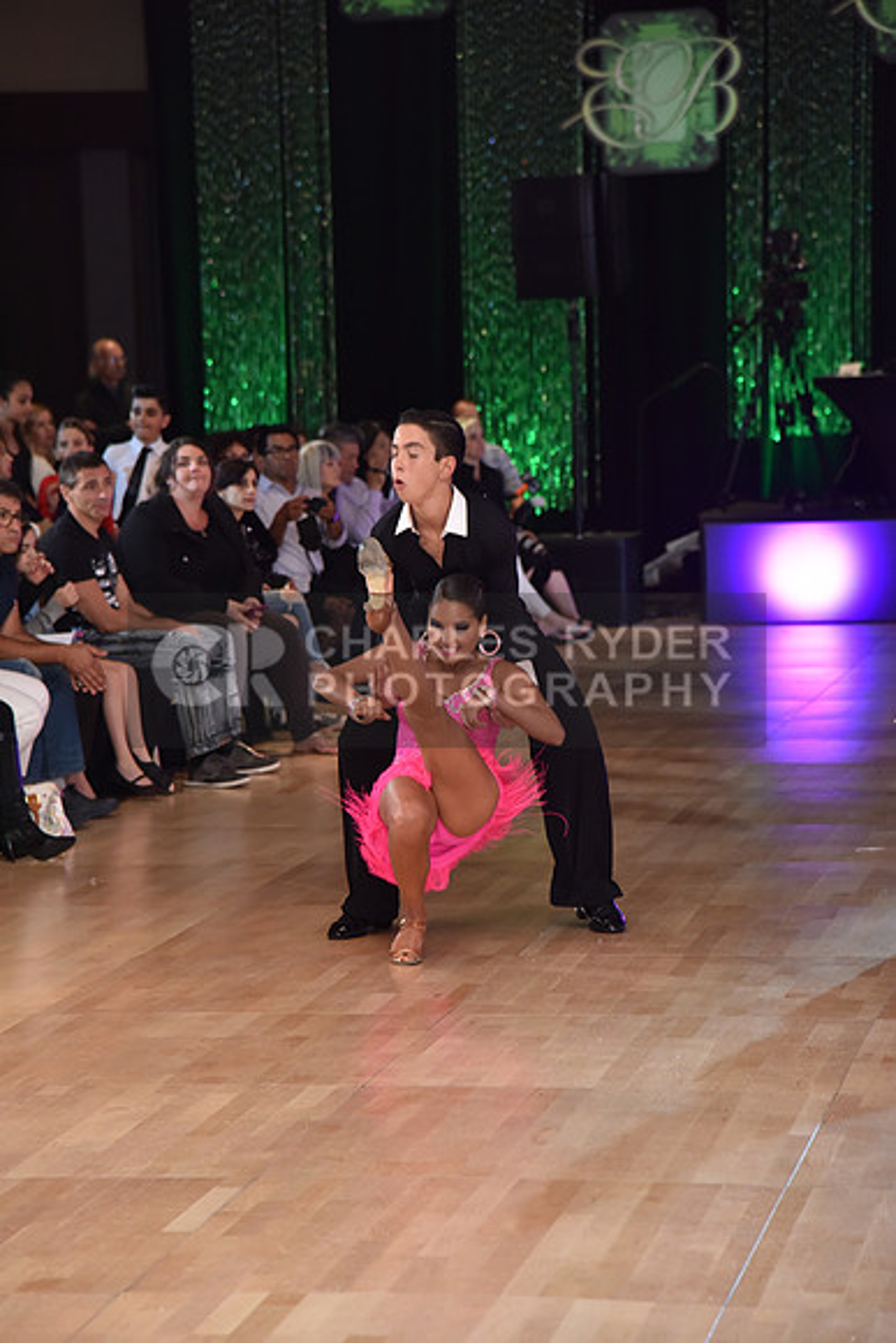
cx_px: 448
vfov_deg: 17.1
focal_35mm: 120
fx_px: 4477
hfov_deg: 11.4
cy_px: 672
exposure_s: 1/250
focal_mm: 120
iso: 1600
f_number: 5
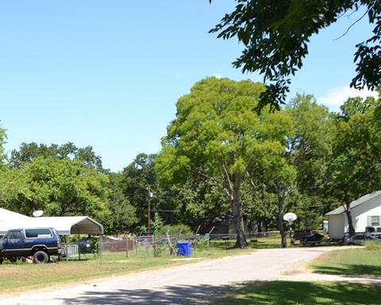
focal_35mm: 54
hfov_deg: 32.8
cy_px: 180
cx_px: 32
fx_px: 609
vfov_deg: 28.1
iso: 100
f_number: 7.1
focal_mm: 18
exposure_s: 1/200
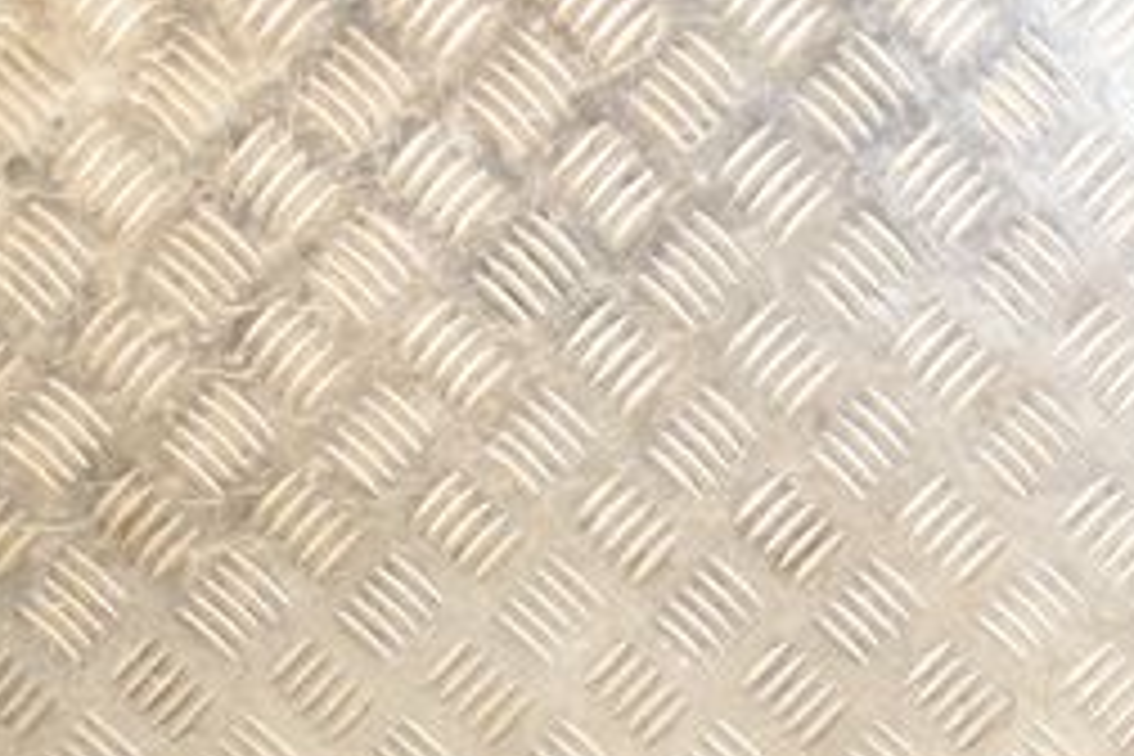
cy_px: 918
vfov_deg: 13.4
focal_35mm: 99
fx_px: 3118
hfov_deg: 19.8
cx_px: 1197
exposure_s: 1/160
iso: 800
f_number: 5
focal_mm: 26
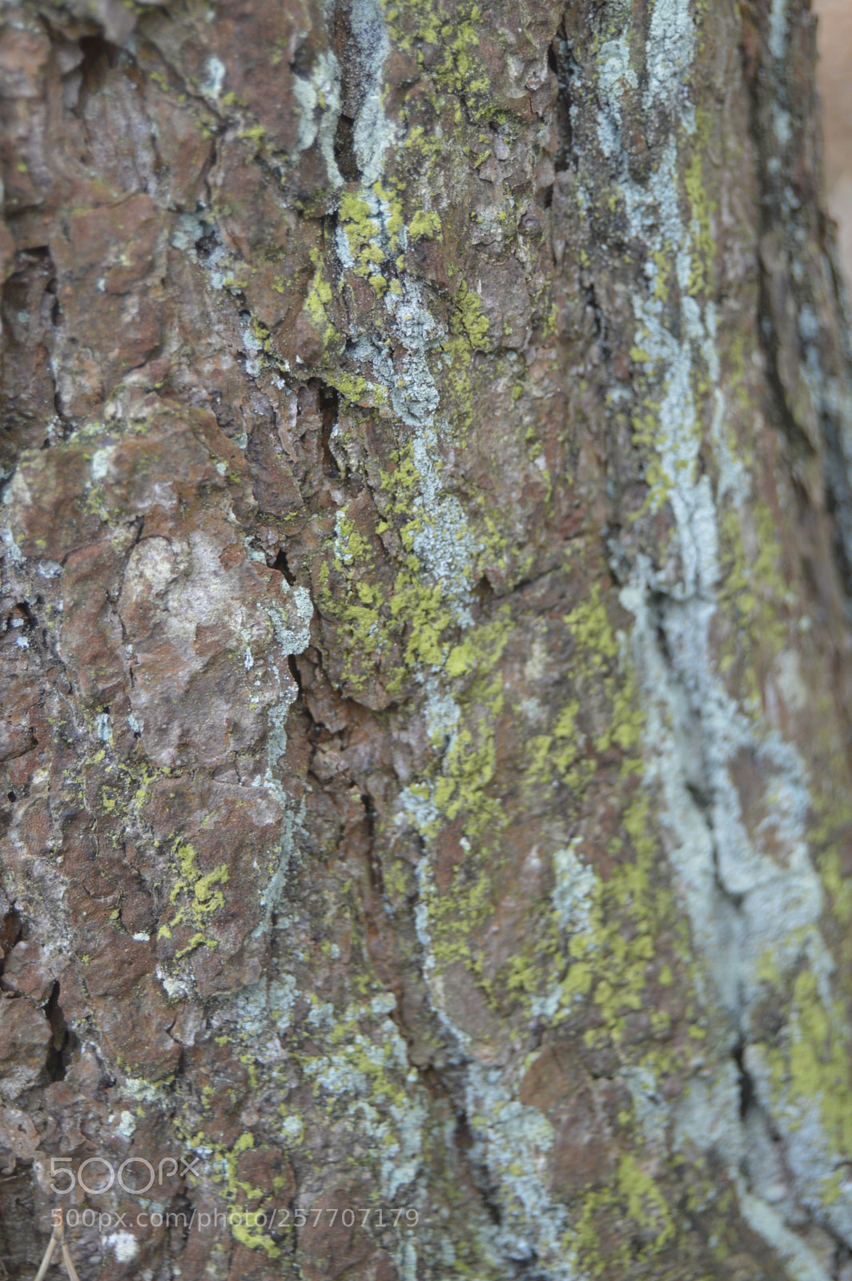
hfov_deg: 19.7
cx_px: 426
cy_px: 640
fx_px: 2454
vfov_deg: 29.3
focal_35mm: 69
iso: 400
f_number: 5.3
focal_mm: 46
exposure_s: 1/80
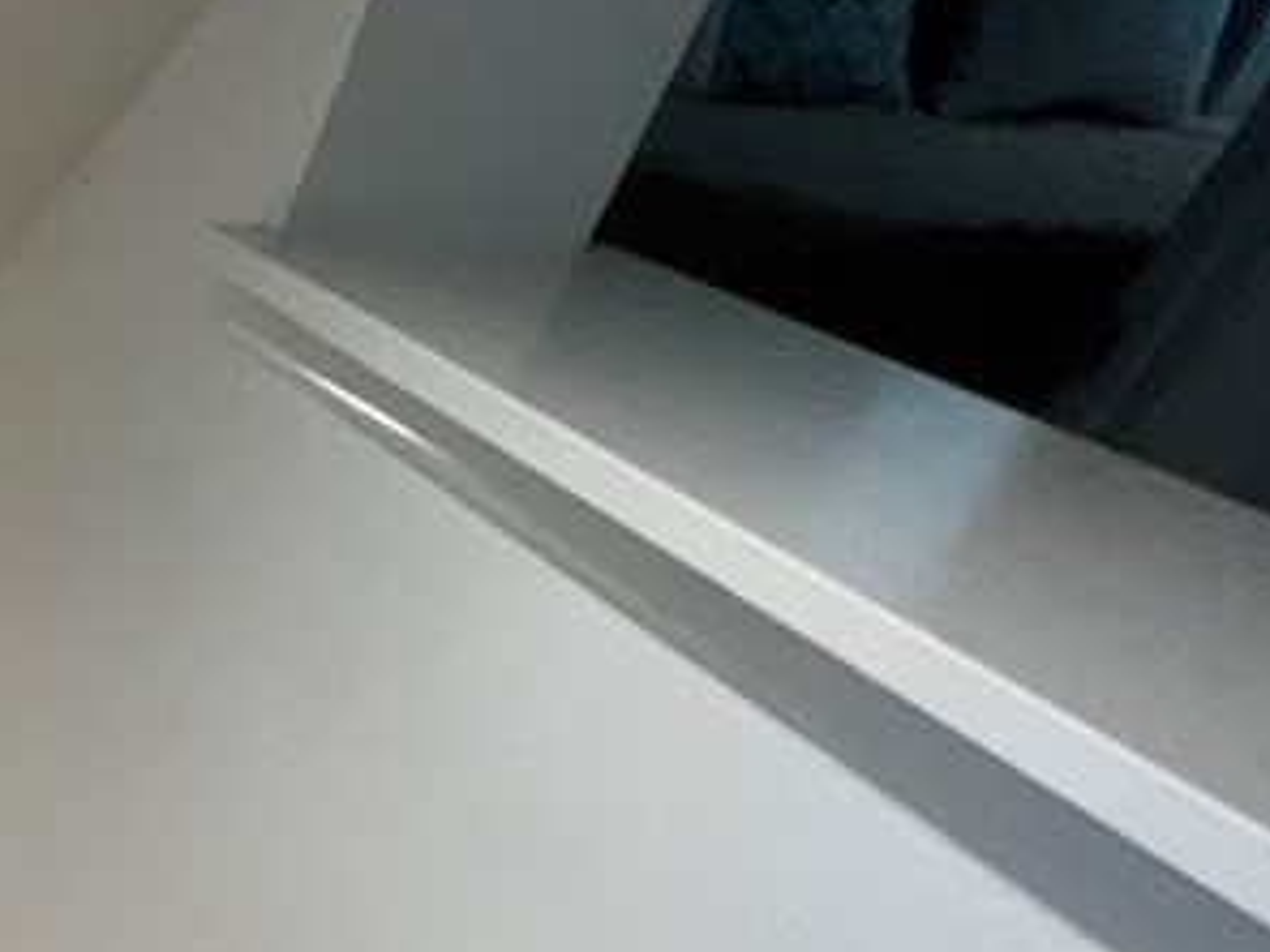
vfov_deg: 24.5
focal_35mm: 45
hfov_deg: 25.0
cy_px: 1454
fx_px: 1651
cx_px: -837
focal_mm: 1.57
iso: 160
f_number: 1.8
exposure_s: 1/120
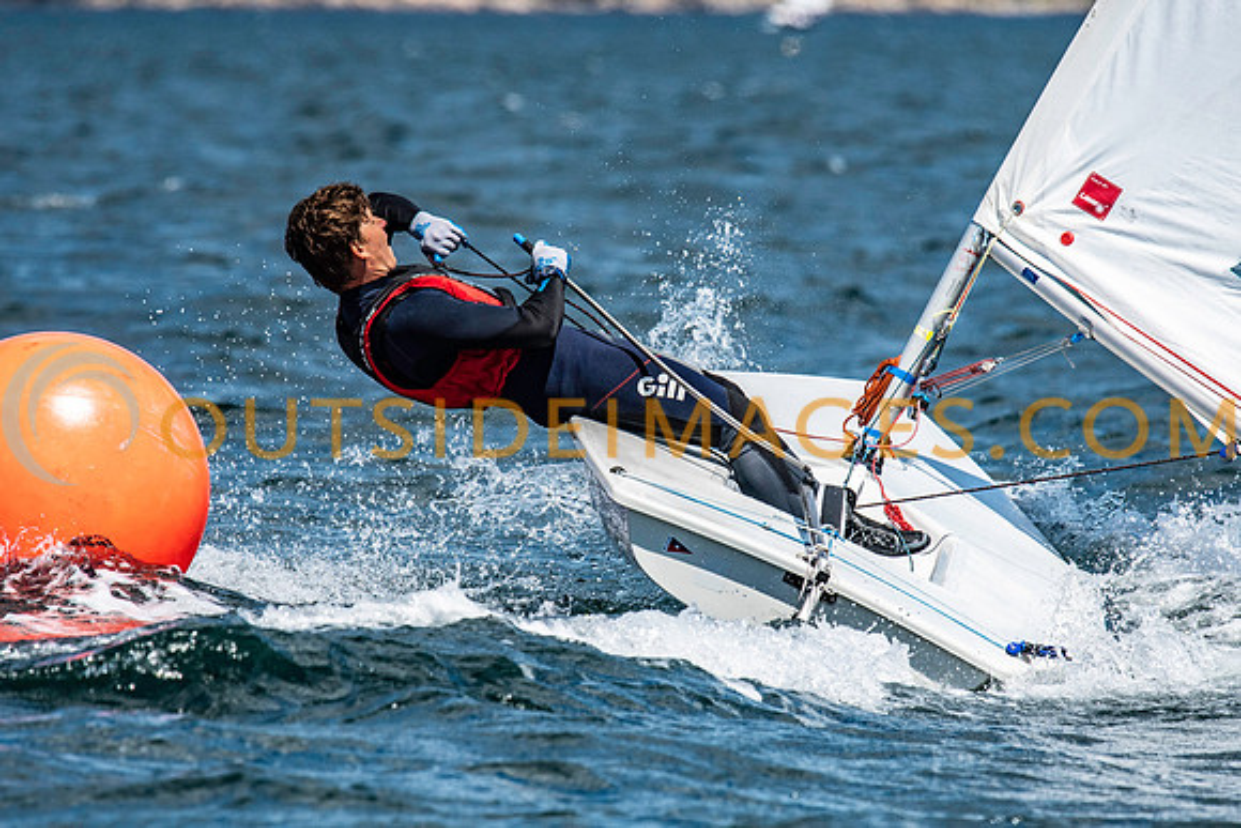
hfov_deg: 4.3
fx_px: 16368
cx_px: 620
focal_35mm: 475
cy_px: 414
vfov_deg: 2.9
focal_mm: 300
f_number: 5.6
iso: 400
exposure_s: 1/4000
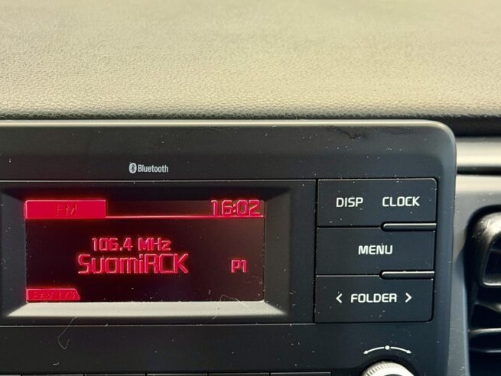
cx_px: 141
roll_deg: -0.3
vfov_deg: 19.5
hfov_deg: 25.7
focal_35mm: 75
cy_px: 290
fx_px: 1086
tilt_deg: -17.8
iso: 500
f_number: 1.78
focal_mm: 6.76
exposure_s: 1/36
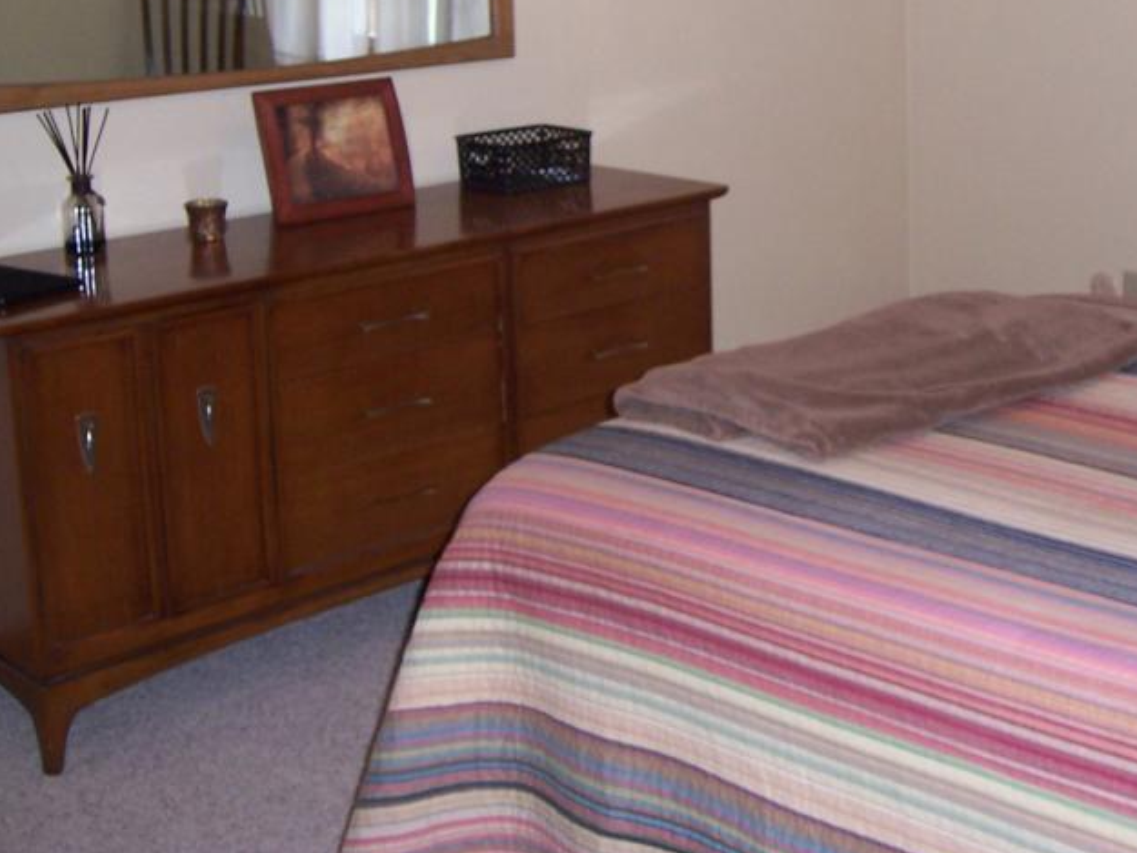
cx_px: 779
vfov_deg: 24.4
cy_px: 175
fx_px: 1938
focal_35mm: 59
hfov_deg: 32.4
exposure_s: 1/60
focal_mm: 6
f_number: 3
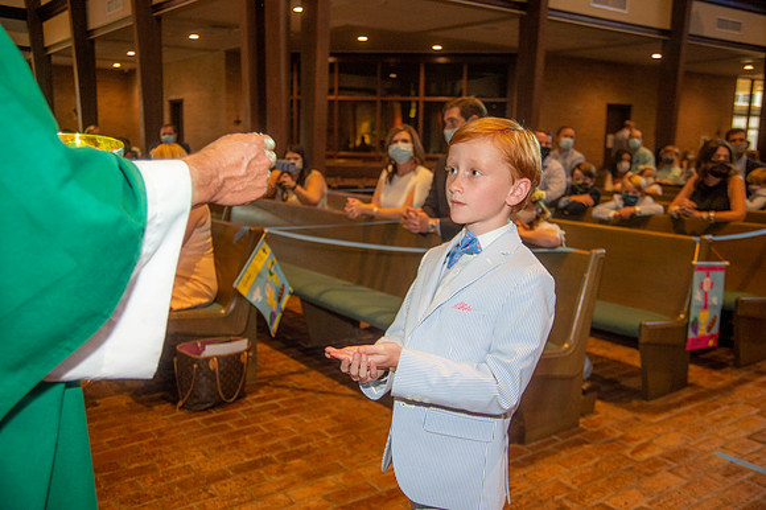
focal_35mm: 35
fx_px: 744
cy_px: 255
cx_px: 383
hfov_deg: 54.5
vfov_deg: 37.8
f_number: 5
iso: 1600
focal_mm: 35
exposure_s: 1/200
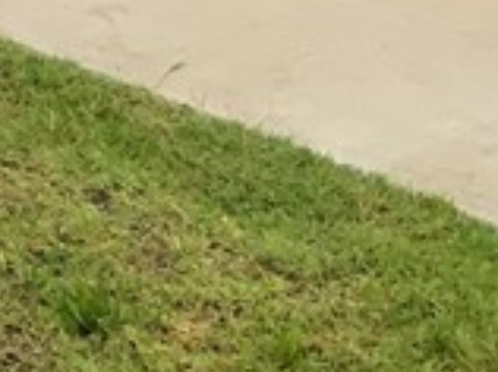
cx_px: -567
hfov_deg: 9.7
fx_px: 2701
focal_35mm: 188
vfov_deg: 7.1
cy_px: -719
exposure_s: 1/389
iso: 16
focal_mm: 3
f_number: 1.8
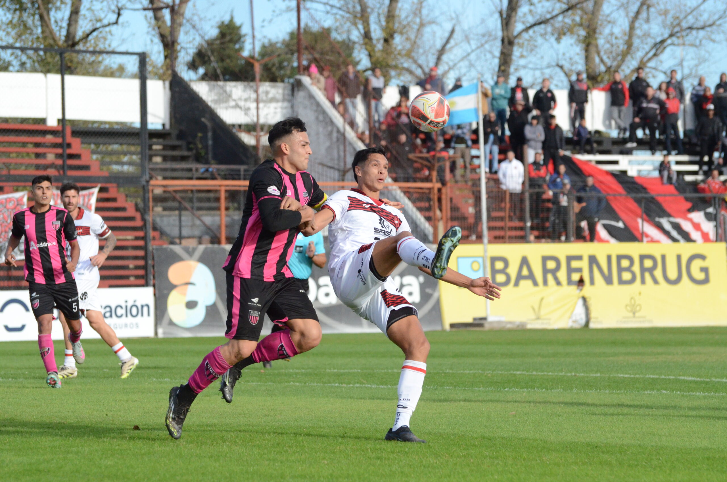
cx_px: 364
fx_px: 3779
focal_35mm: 188
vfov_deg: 7.3
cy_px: 241
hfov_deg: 11.0
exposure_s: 1/8000
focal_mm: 125
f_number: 5.6
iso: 2200
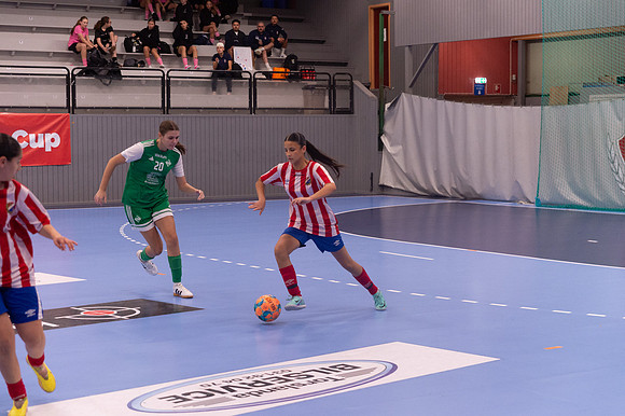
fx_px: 1251
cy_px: 208
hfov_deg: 28.0
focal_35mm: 72
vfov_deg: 18.9
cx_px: 312
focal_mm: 70
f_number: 3.2
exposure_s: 1/640
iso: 3600
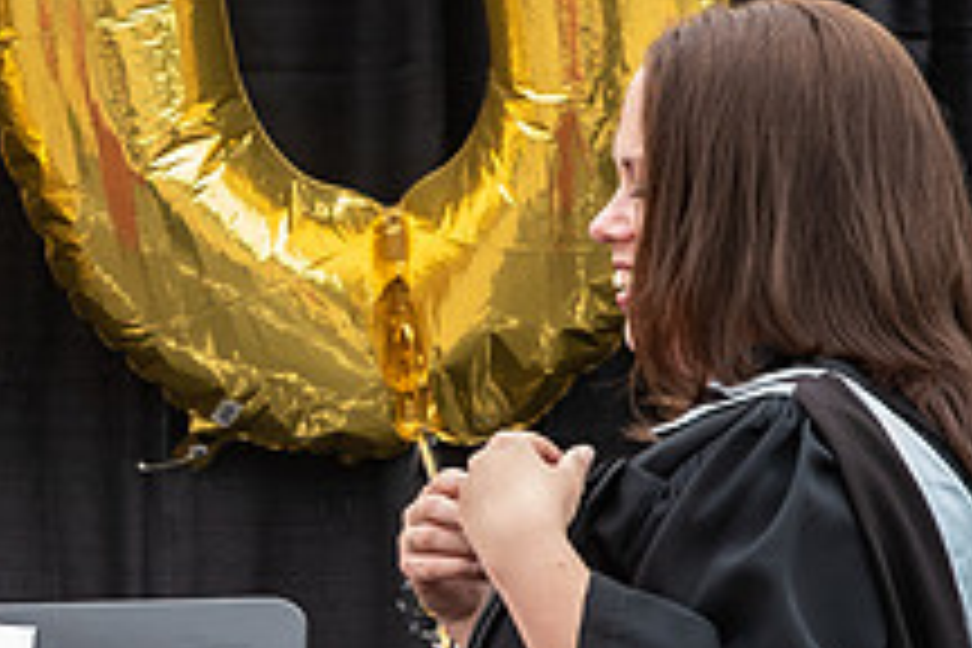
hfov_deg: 7.1
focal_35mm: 282
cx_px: -963
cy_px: 467
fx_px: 7613
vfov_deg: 4.9
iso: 500
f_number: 5
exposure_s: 1/320
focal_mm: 56
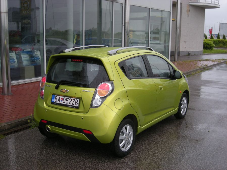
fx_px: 289
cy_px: 85
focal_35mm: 44
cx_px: 114
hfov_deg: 42.9
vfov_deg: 32.9
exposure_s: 1/64.6
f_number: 3.1
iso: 64
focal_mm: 7.1
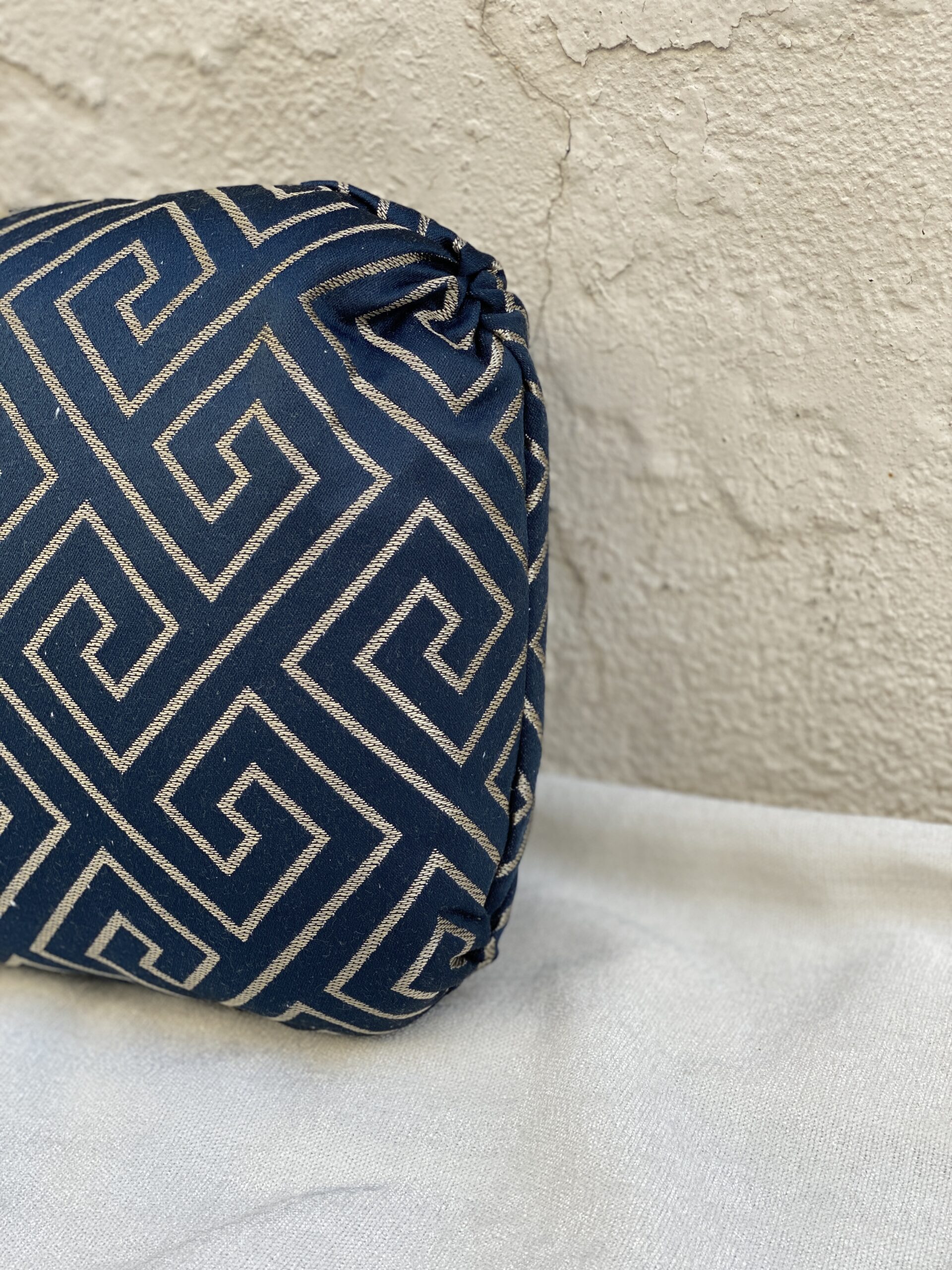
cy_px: 635
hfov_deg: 28.0
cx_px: 476
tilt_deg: -21.9
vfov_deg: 36.8
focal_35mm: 52
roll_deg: +5.8
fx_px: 1907
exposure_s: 1/207
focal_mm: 6
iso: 20
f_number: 2
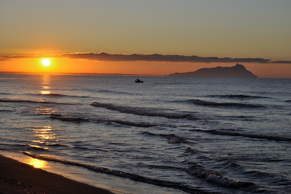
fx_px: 668
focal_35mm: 82
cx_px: 146
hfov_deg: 24.6
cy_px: 97
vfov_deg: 16.6
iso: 100
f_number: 8
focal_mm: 55
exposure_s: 1/400
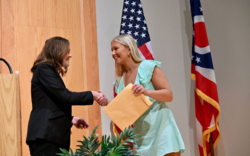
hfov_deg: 20.2
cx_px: 126
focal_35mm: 103
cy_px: 83
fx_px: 702
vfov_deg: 12.7
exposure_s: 1/60
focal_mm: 100
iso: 5600
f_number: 6.3
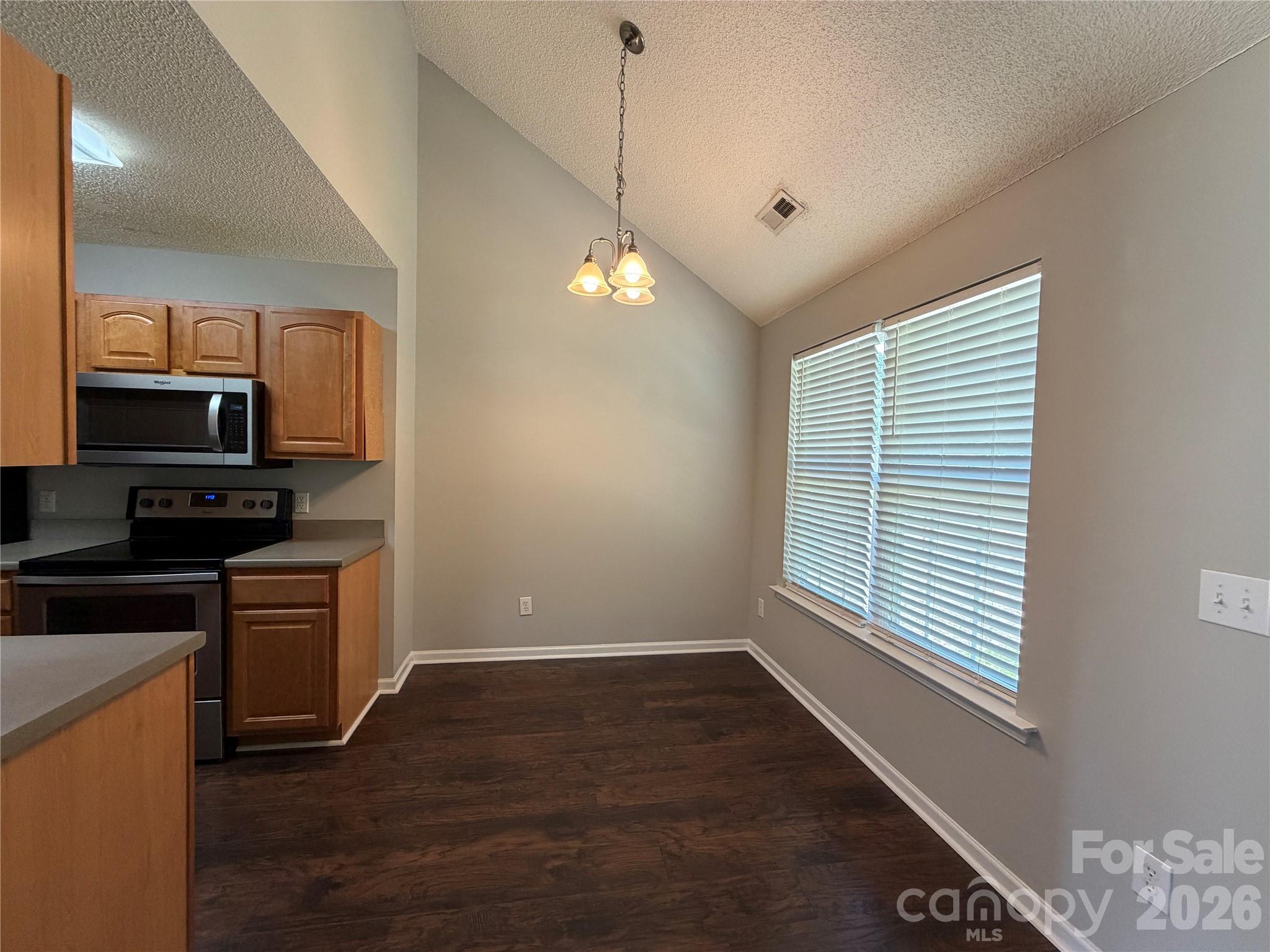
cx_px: 635
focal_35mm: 14
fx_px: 514
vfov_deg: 85.7
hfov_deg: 102.1
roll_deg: -1.7
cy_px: 476
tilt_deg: -2.7
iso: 320
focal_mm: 2.22
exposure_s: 1/120
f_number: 2.2
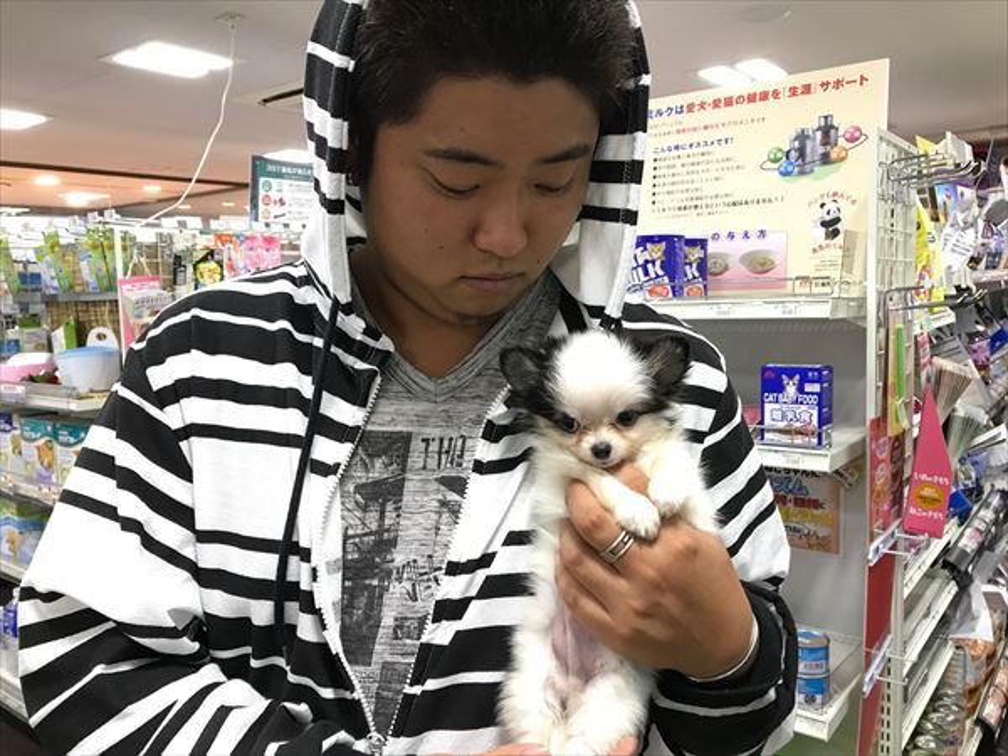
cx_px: 504
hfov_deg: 63.4
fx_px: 815
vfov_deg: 49.7
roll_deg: +1.8
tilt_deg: -5.3
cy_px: 378
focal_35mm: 28
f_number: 1.8
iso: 40
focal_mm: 3.99
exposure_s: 1/25
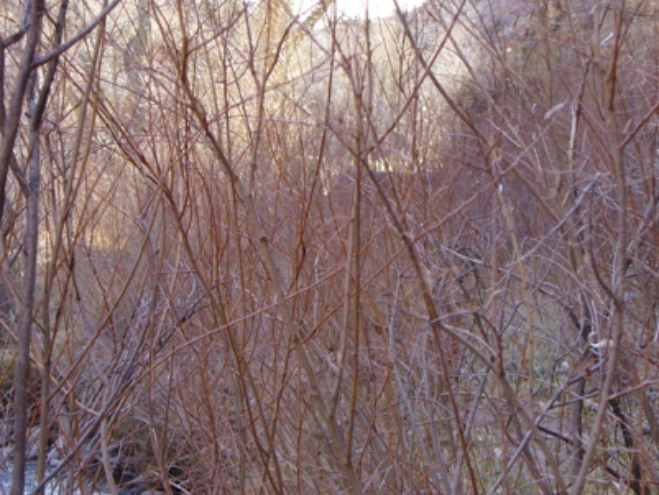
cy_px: 248
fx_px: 2095
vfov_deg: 13.5
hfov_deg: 17.9
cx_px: 270
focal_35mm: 110
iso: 80
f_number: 3.2
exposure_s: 1/100
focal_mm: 11.4
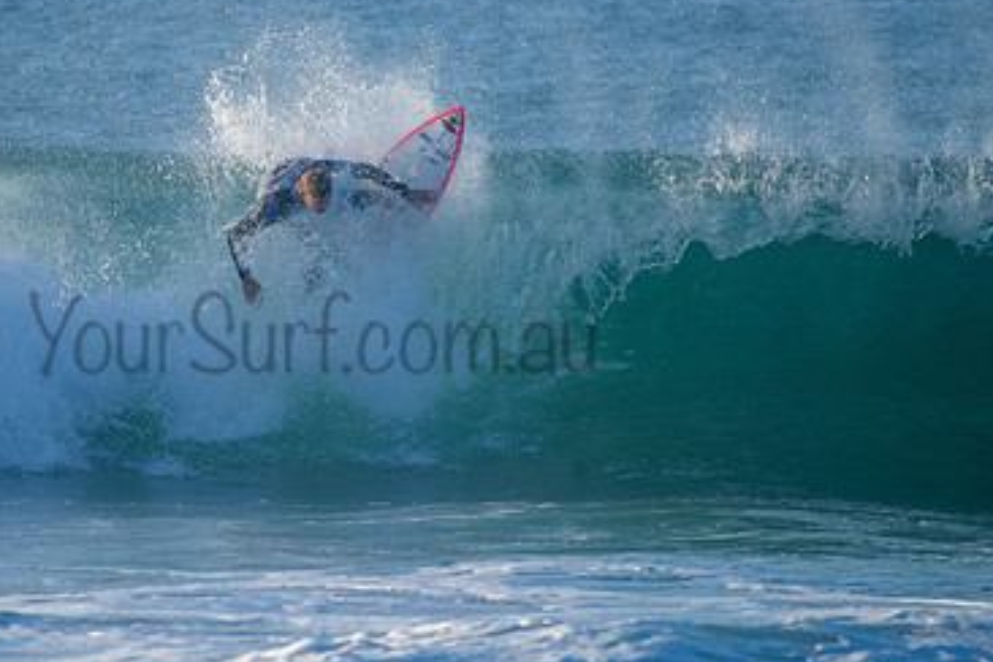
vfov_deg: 1.6
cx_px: 312
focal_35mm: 856
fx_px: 23609
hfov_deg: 2.4
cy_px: 286
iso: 400
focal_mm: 500
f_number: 5.6
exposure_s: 1/2000
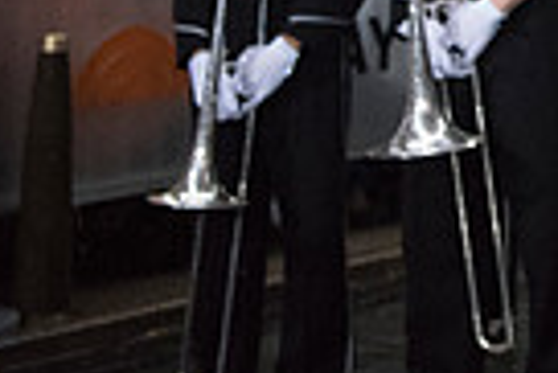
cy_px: -248
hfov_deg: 12.6
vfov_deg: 9.1
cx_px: 1063
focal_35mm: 145
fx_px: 2250
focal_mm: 34
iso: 10000
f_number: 2.8
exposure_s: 1/4000
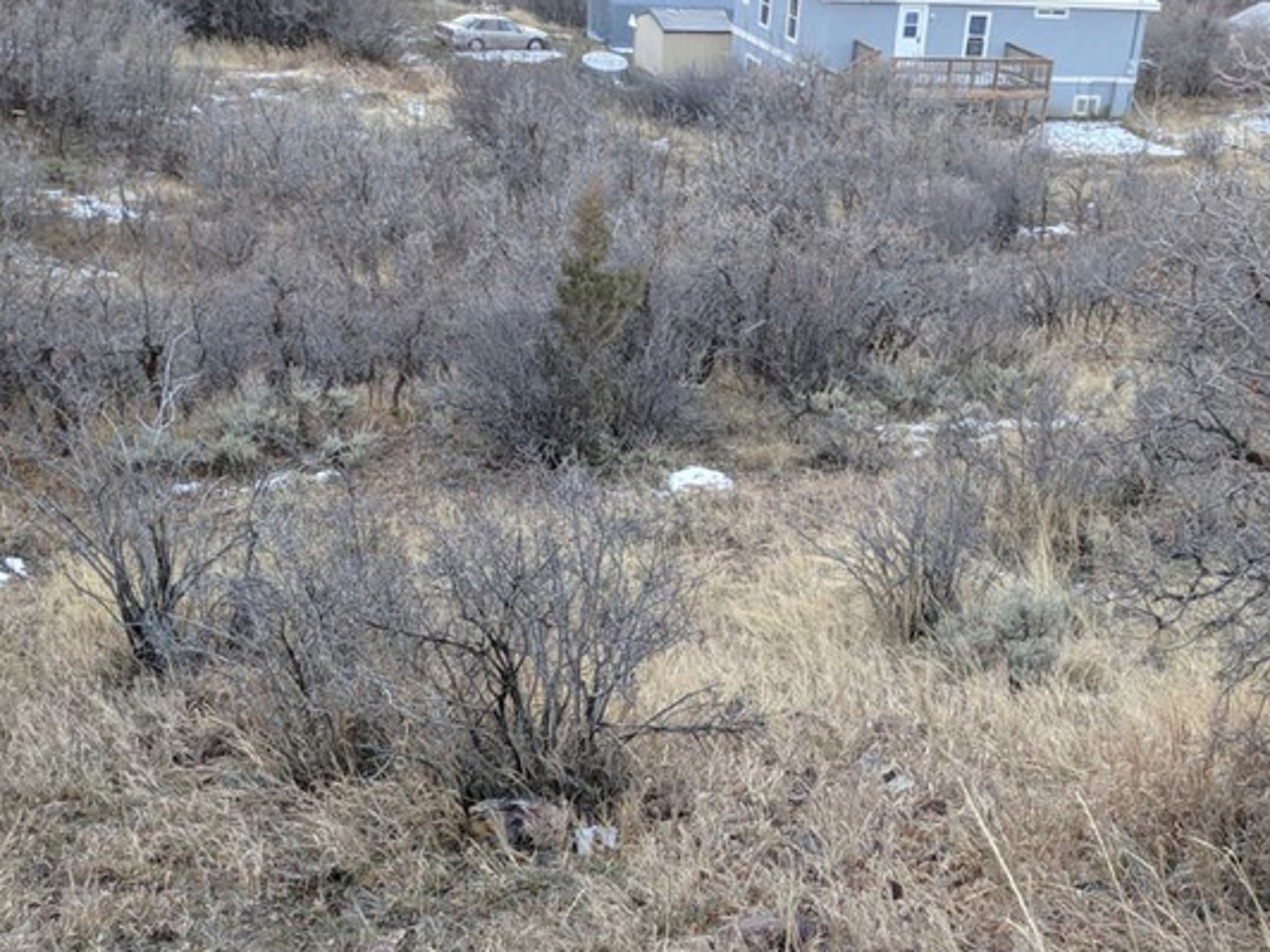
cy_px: 549
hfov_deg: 37.9
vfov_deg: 29.1
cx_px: 797
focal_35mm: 50
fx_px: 1834
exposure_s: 1/120
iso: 120
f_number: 2
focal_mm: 4.67
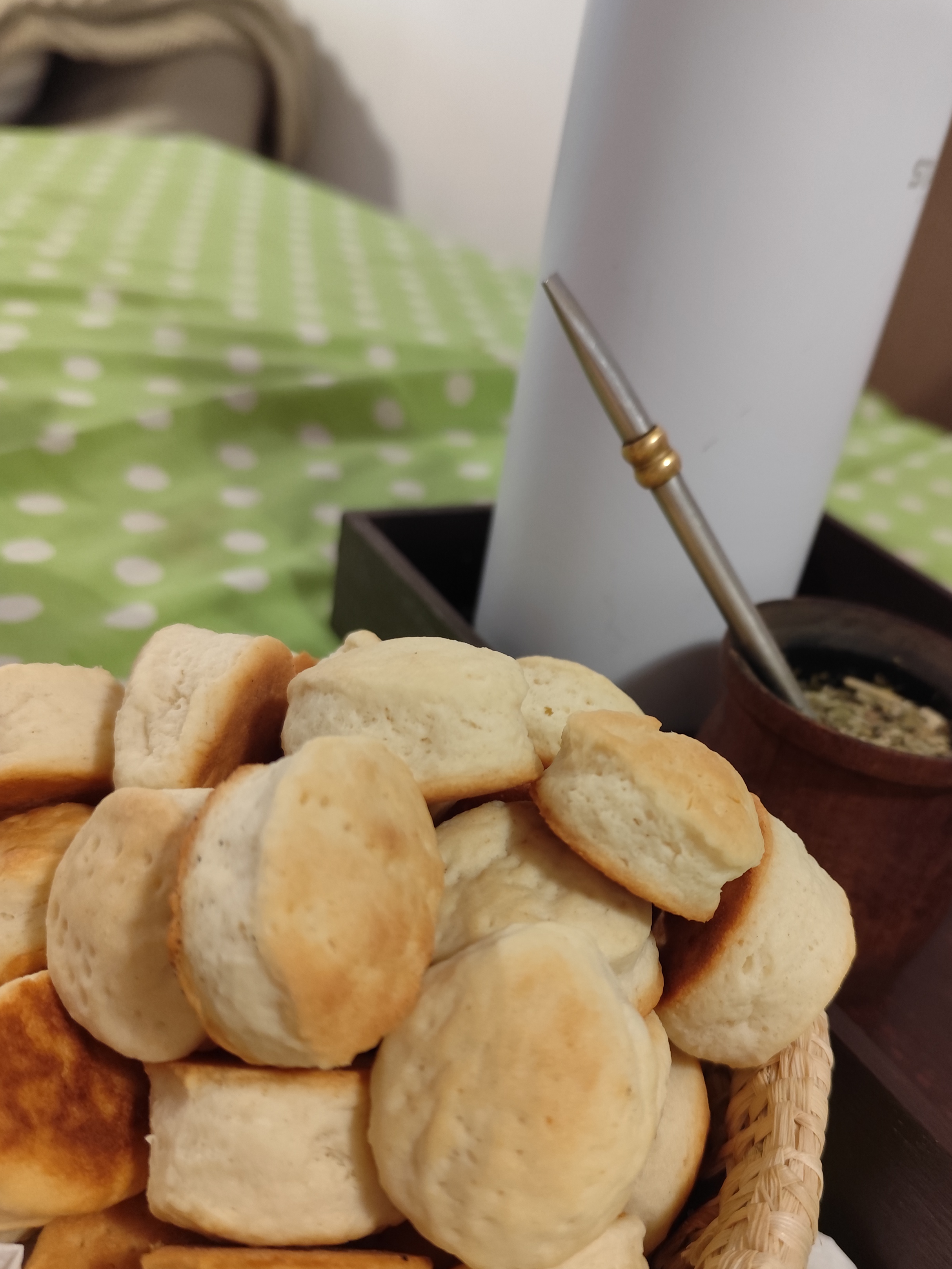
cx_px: 591
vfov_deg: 61.5
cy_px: 713
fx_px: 1063
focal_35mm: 29
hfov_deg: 47.8
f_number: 1.65
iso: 1600
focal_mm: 6.19
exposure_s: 1/24
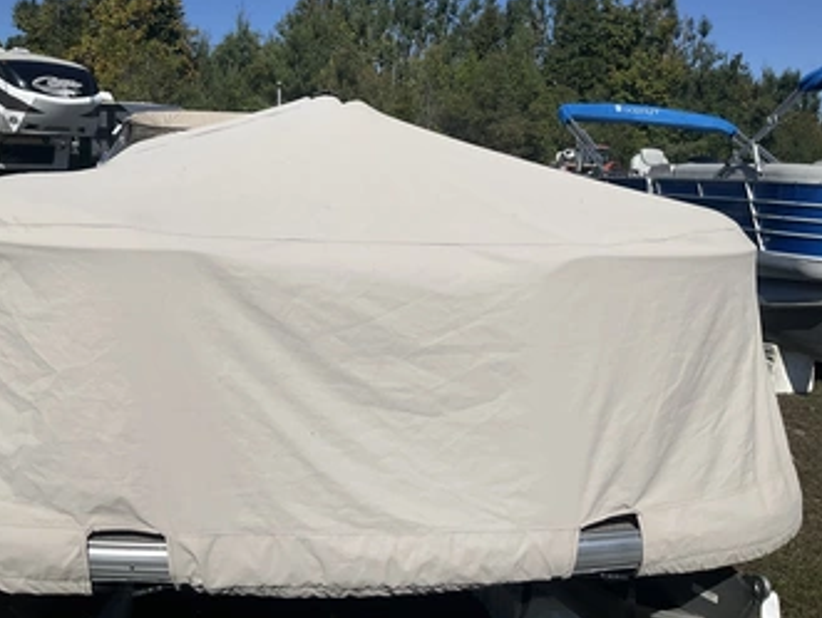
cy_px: 258
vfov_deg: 40.6
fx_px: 832
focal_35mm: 35
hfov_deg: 52.2
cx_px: 330
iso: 25
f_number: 1.8
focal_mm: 3
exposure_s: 1/5814
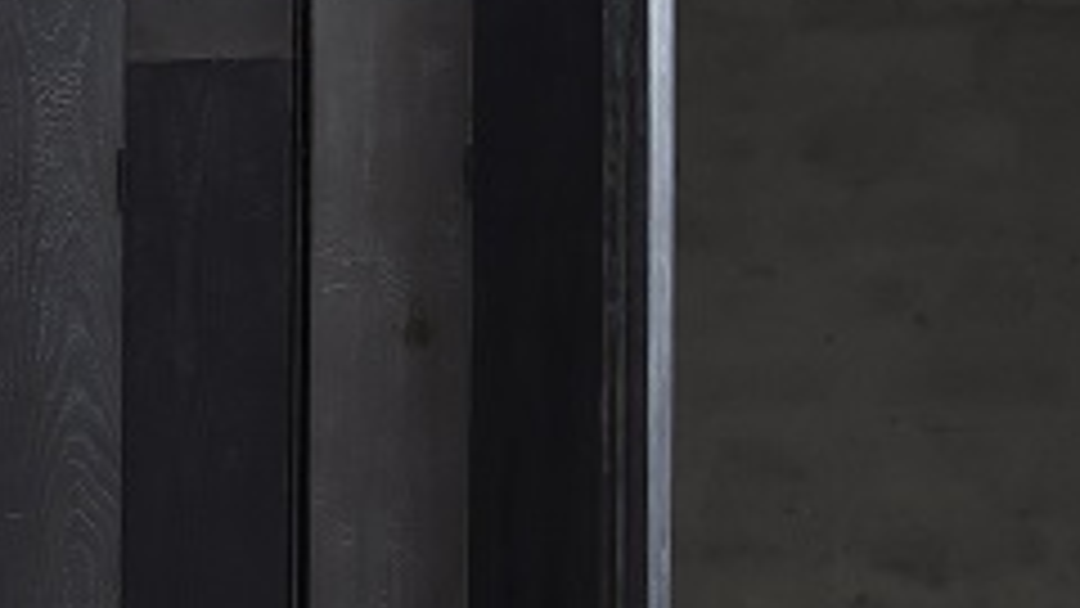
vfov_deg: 5.0
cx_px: -171
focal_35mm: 240
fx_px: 6873
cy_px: 712
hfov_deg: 8.9
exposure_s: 1/80
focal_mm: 55
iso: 1600
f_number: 5
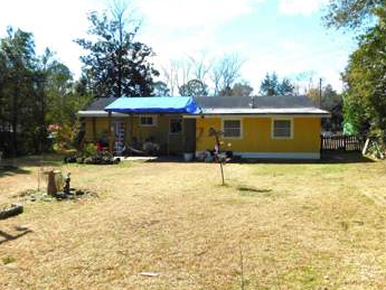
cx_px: 205
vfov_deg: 44.2
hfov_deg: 56.8
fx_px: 357
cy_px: 155
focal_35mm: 32
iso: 125
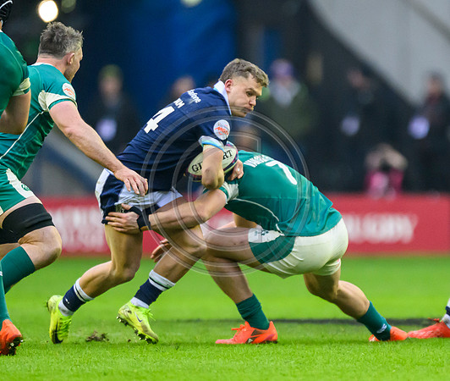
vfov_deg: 1.5
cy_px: 238
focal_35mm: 1093
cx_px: 274
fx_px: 14894
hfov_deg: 1.7
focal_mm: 560
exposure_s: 1/1250
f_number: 4
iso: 5000
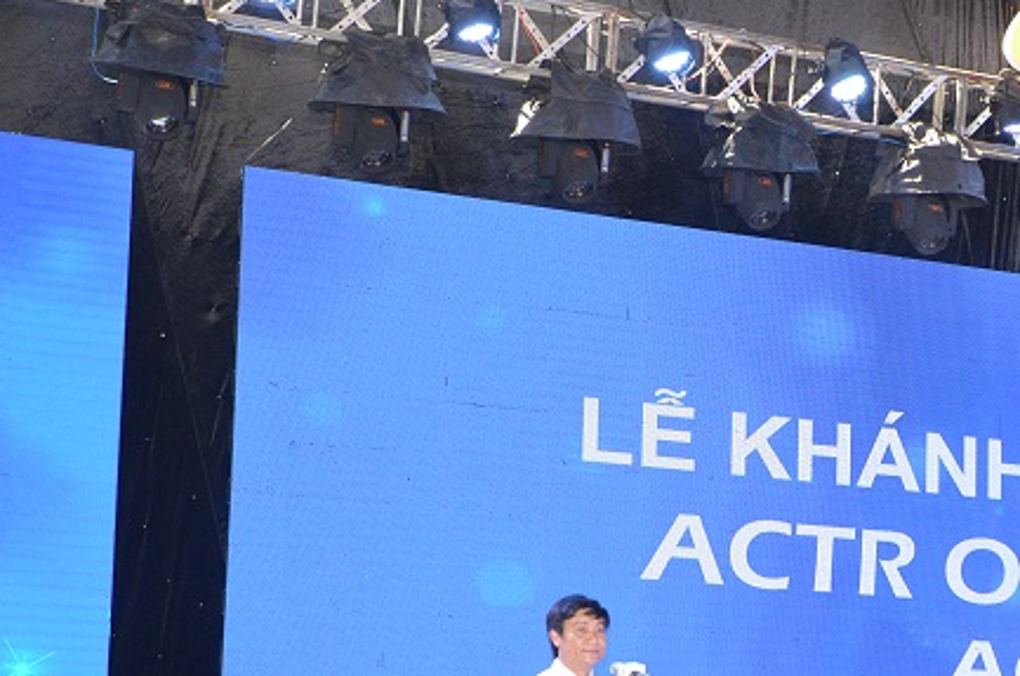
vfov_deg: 14.0
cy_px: 531
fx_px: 2741
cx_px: 940
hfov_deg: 20.6
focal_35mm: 97
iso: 1600
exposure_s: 1/160
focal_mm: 35
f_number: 5.6
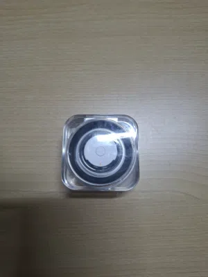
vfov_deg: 73.9
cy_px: 138
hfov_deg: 58.9
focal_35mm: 23
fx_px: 184
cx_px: 104
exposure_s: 1/100
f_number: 1.8
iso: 200
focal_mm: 5.54
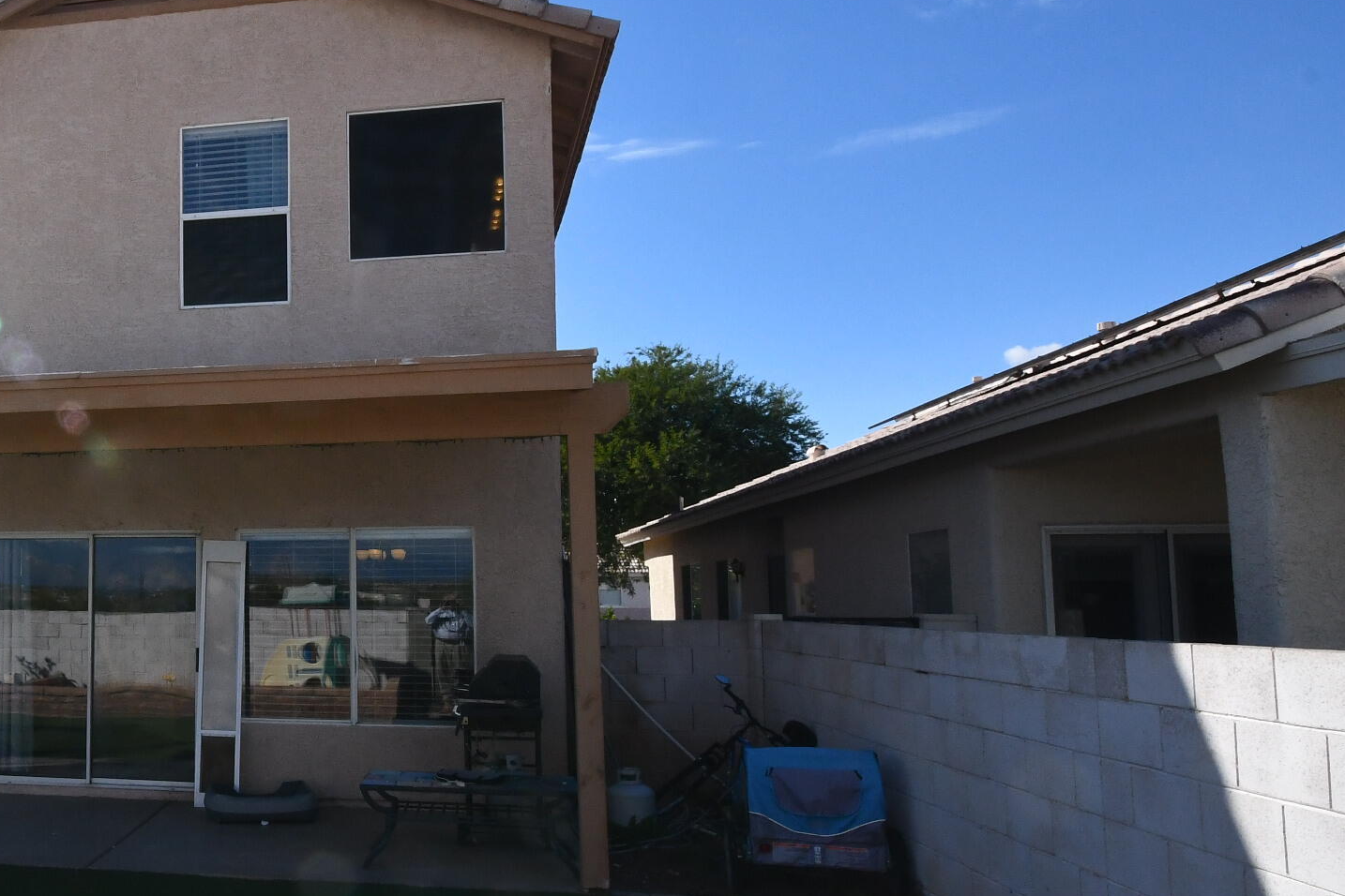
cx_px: 154
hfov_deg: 51.1
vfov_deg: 39.9
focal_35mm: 33
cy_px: 488
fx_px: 1233
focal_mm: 11.5
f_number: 14
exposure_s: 1/800
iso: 800
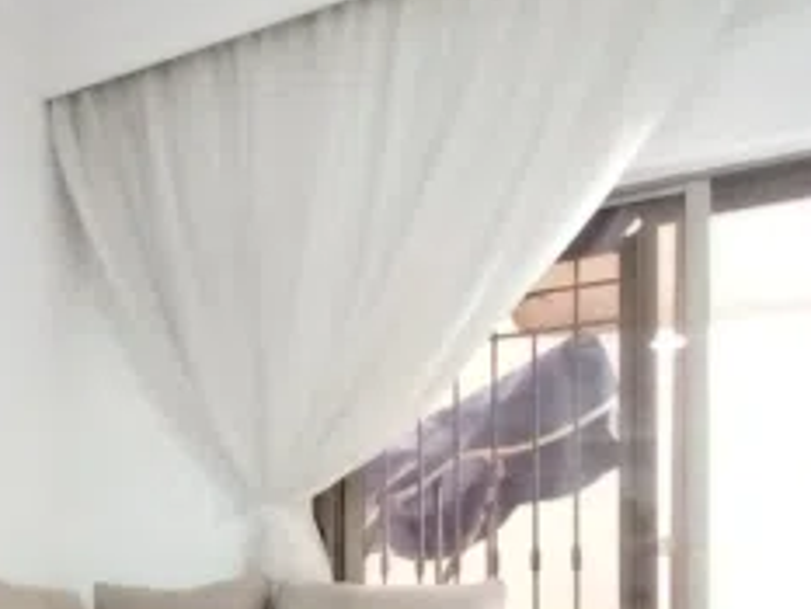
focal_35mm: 39
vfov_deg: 34.0
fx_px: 914
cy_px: 593
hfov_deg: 43.8
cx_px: 87
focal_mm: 1.3
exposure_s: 1/25
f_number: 2.2
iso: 320
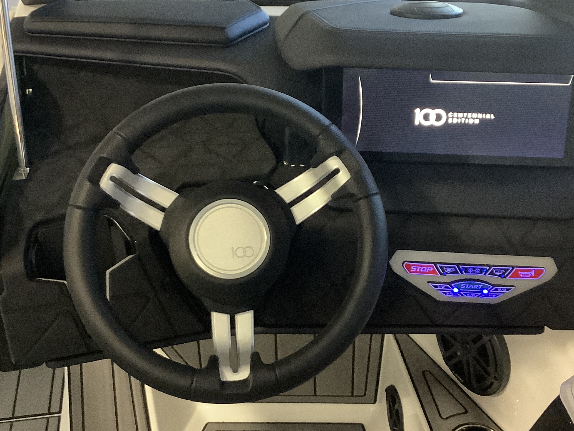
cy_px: 220
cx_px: 313
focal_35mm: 49
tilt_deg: -36.0
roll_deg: +1.8
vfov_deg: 29.7
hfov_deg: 38.9
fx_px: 813
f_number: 2.4
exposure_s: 1/40
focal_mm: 3.3
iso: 400
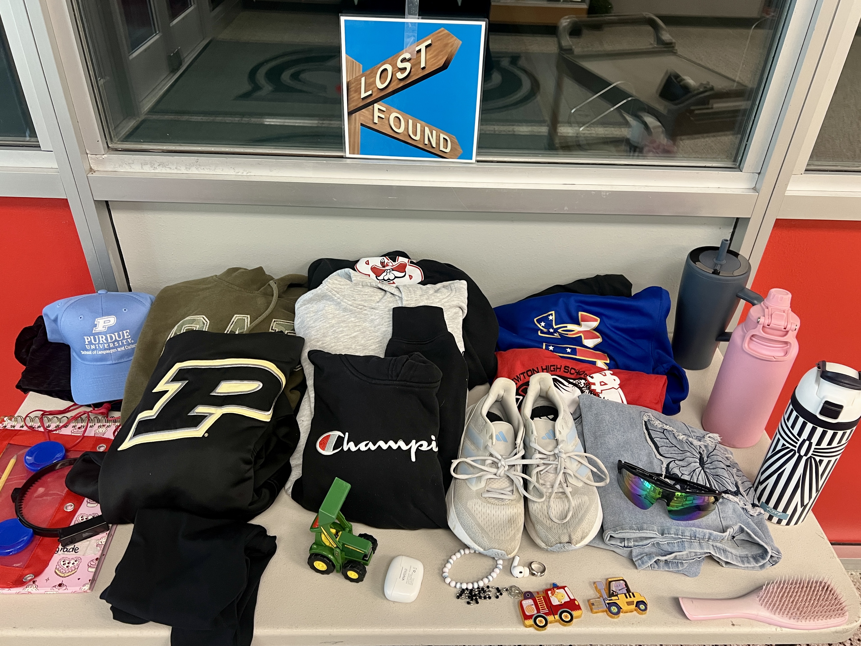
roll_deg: +0.0
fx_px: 647
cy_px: 323
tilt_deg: -37.0
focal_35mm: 26
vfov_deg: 53.1
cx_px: 430
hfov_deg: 67.3
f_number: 1.5
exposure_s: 1/60
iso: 160
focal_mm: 5.7
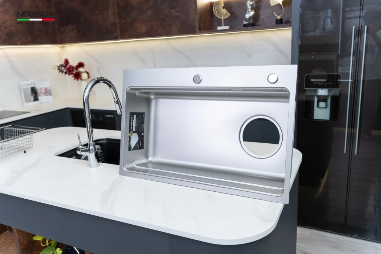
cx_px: 190
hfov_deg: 63.7
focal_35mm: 29
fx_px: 307
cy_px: 127
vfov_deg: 44.9
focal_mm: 29
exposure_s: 1/100
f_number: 4
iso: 250
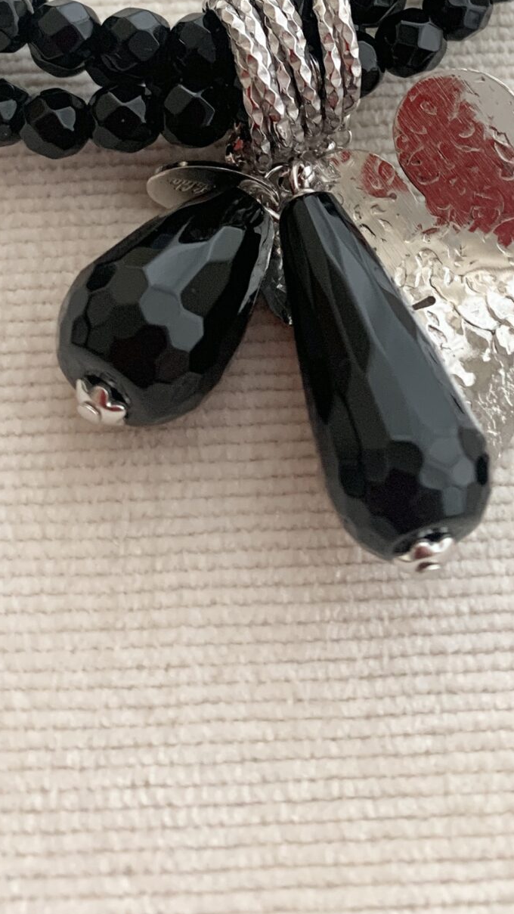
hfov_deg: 20.0
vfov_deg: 32.1
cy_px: -9
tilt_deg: -58.5
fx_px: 1454
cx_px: 322
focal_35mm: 60
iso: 160
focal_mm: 4.25
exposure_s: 1/60
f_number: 1.8
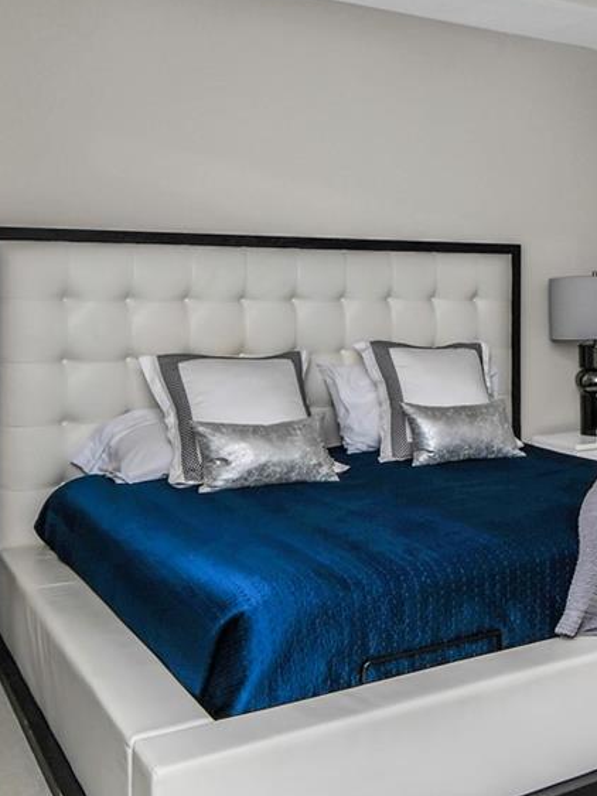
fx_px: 943
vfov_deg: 45.1
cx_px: 600
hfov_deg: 32.3
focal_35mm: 41
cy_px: 263
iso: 100
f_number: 7.1
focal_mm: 10
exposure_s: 1/100
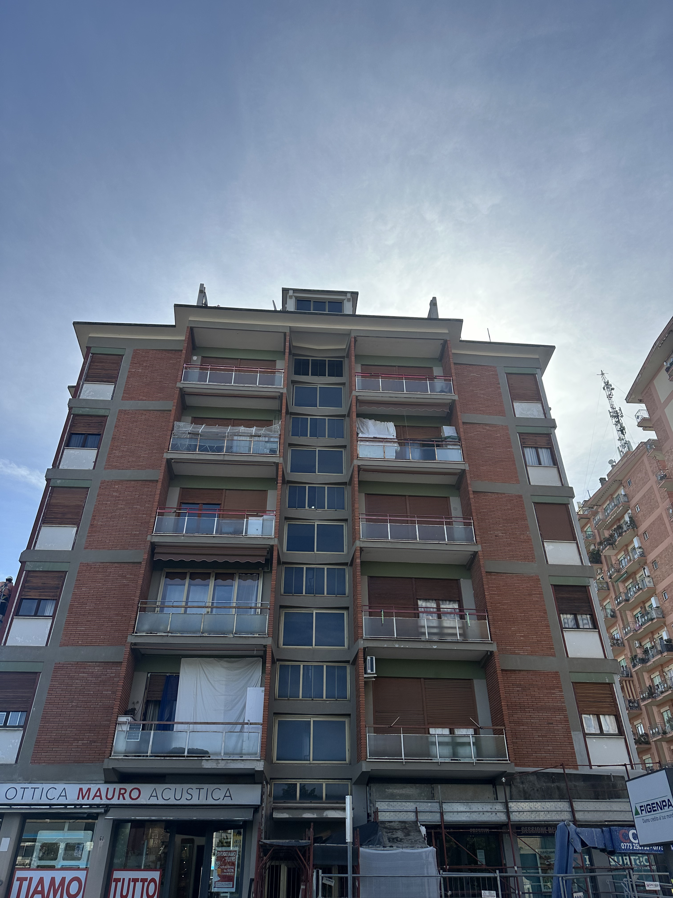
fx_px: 622
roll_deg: -2.1
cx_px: 336
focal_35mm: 24
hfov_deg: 56.8
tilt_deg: +36.0
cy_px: 449
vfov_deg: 71.6
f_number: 1.78
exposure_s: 1/6211
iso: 80
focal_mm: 6.86
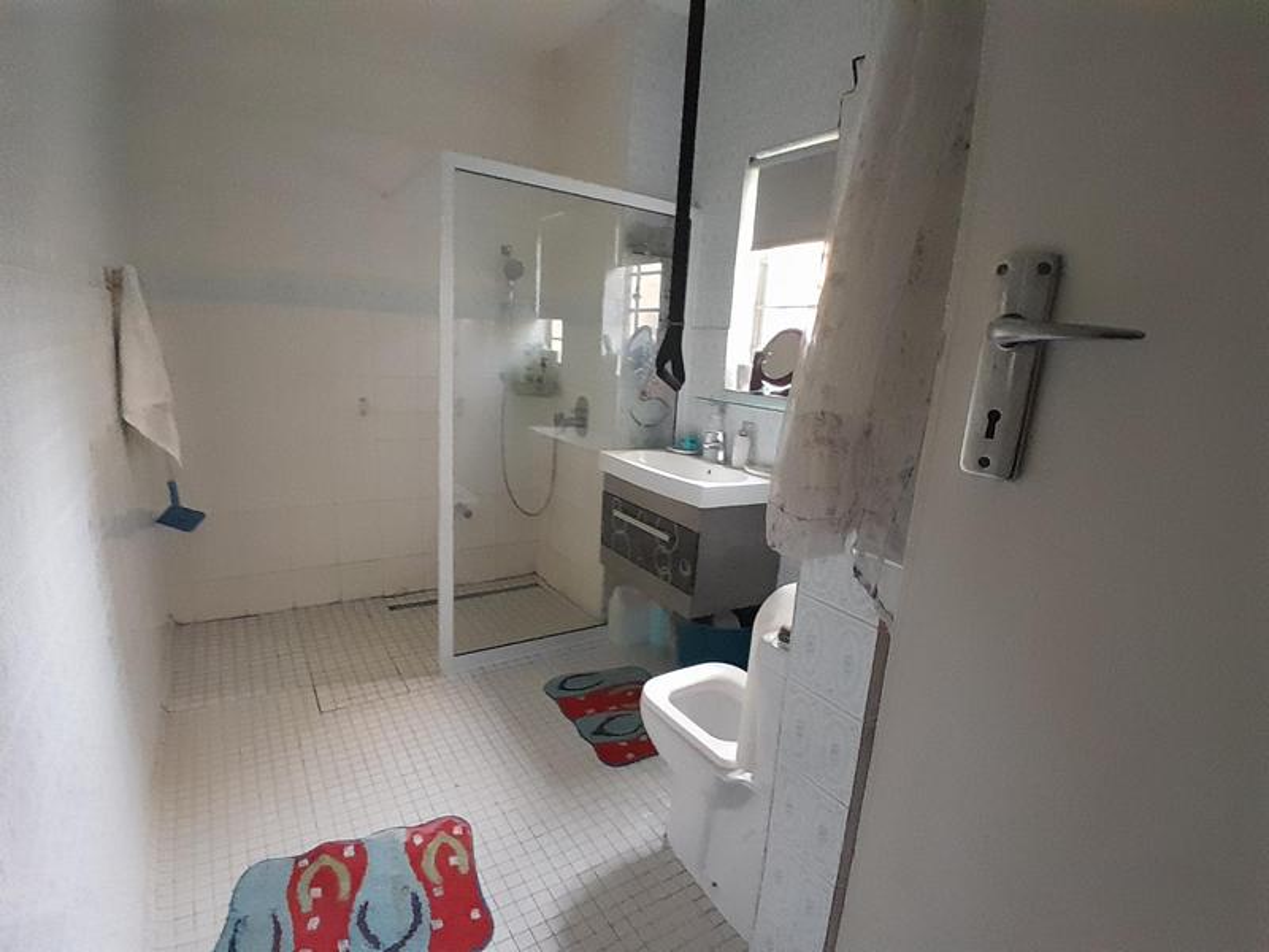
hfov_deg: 91.0
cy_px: 476
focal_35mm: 17
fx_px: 623
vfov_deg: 74.7
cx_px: 634
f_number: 2.2
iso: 640
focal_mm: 1.46
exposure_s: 1/20
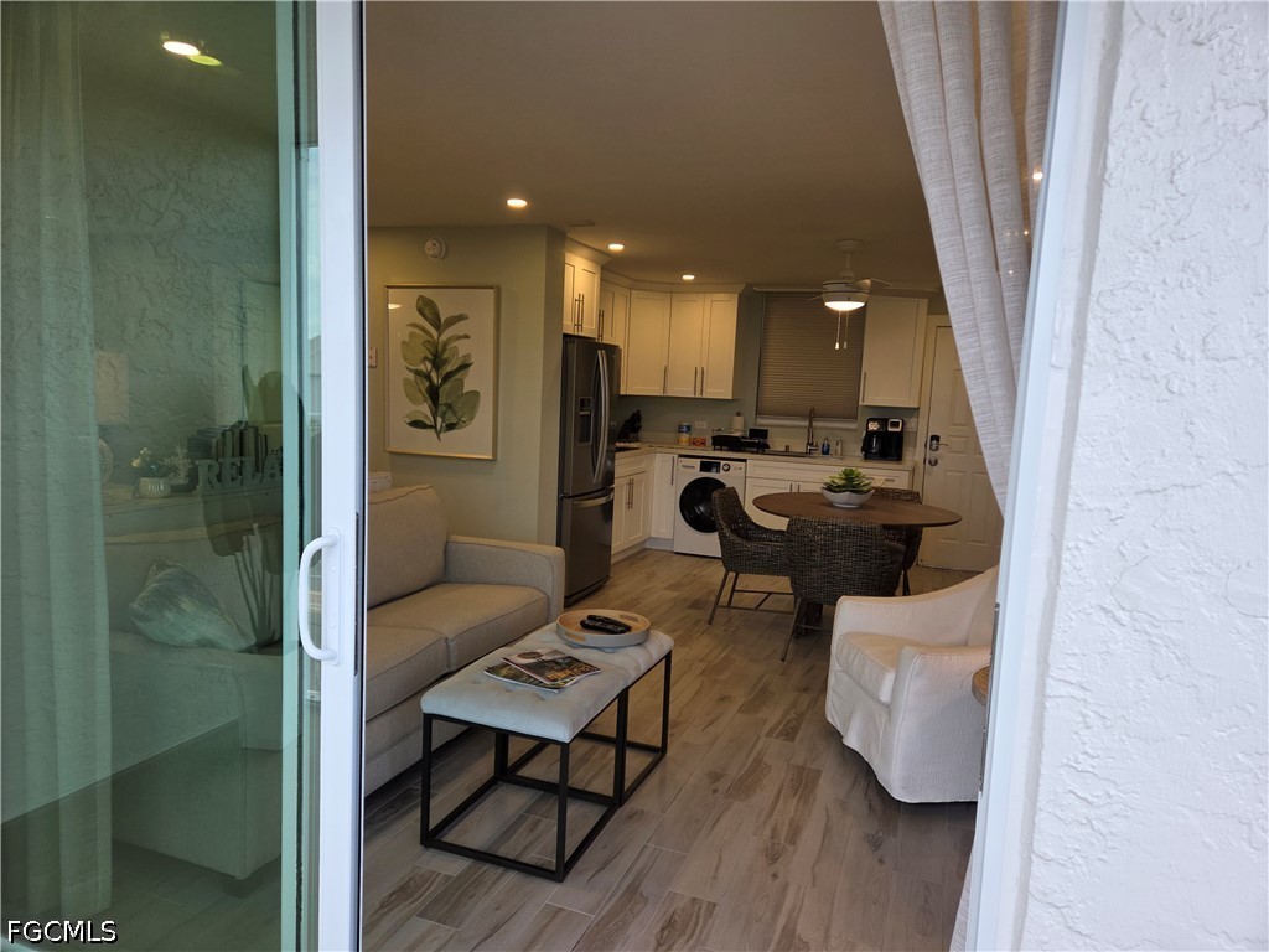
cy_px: 476
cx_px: 634
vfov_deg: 58.9
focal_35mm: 23
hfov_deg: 73.9
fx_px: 843
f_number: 1.8
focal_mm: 5.4
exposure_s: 1/120
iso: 40
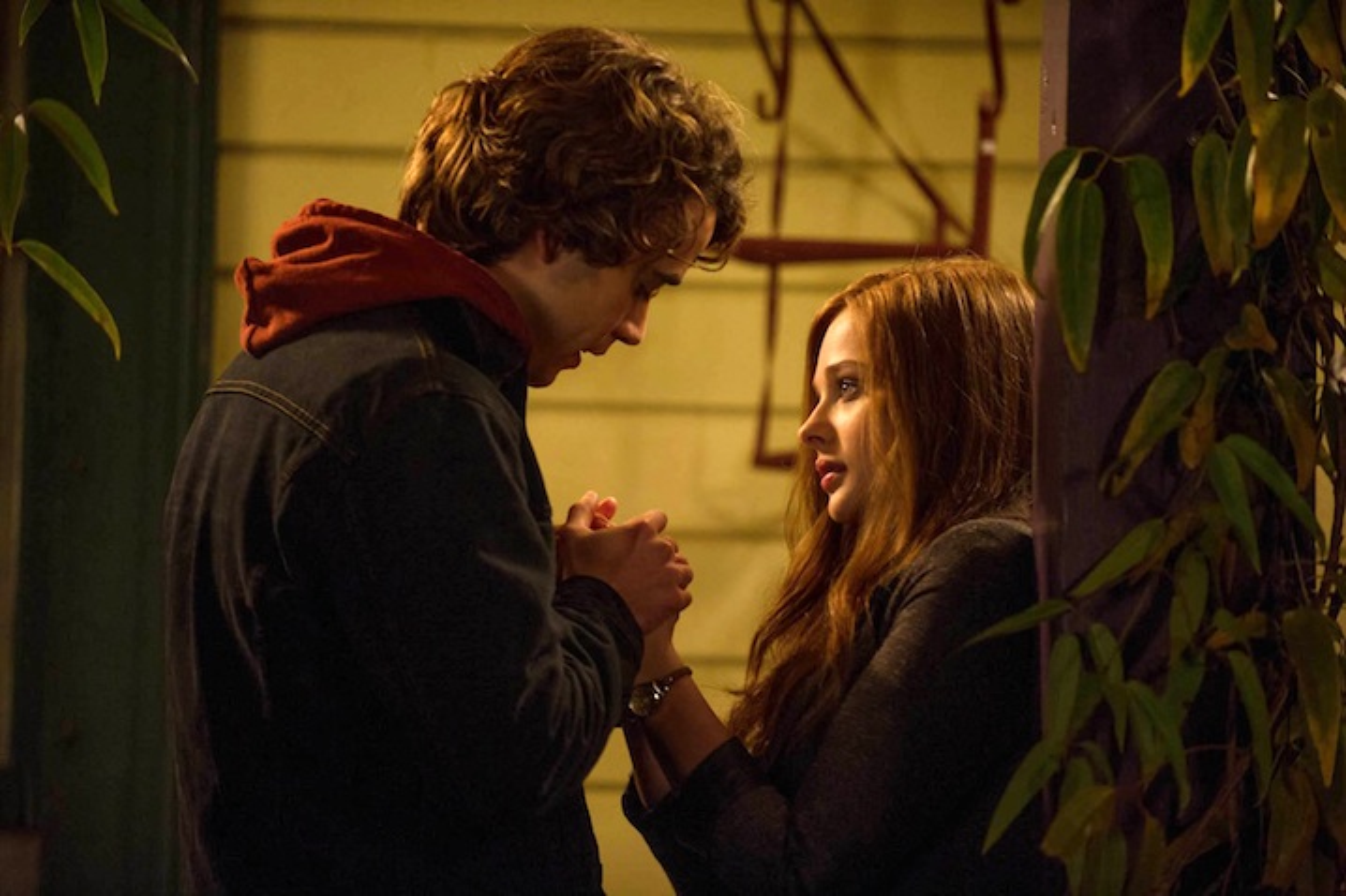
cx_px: 673
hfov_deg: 12.1
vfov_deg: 8.1
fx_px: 6353
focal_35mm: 170
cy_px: 448
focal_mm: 170
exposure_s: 1/80
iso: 1600
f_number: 2.8
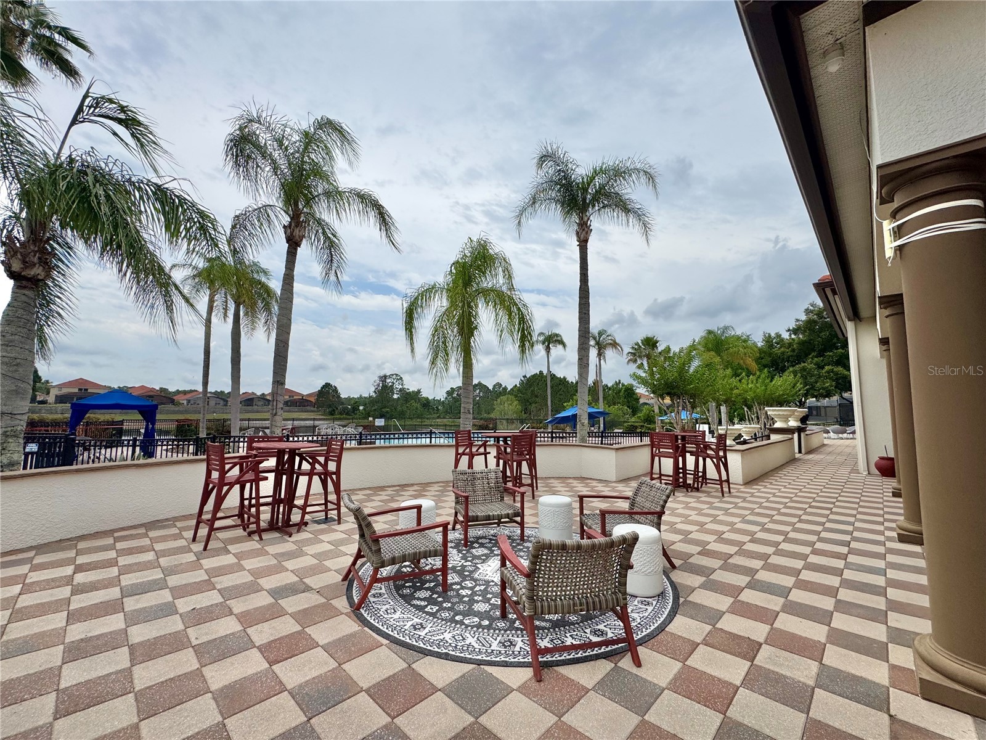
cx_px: 493
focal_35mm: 14
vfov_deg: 85.7
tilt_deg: +5.6
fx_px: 399
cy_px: 370
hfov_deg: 102.1
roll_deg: -0.7
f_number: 2.2
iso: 50
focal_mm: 2.22
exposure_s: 1/2415
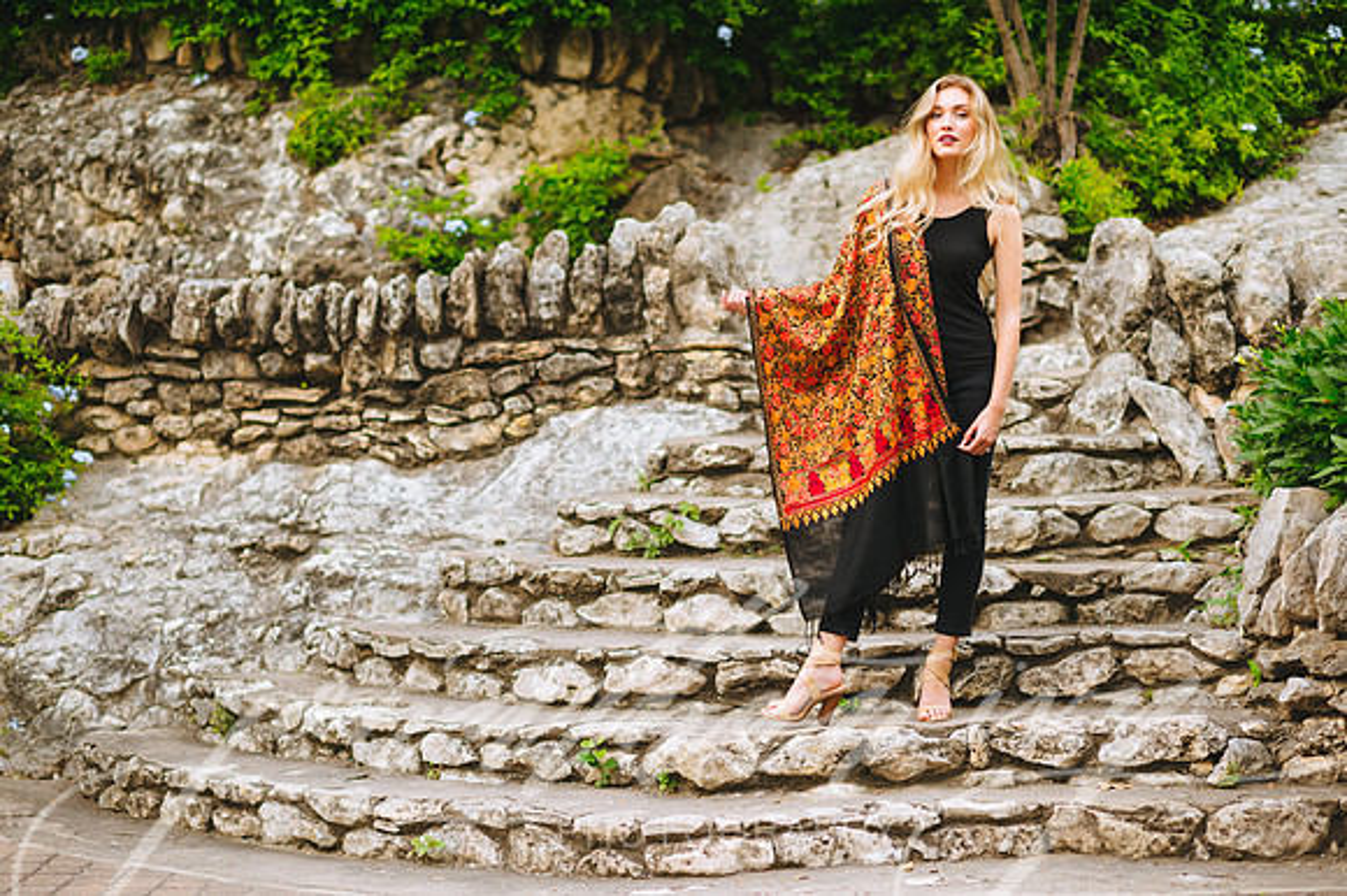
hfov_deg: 23.9
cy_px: 448
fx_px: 3178
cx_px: 674
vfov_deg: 16.1
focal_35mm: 85
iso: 50
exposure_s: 1/125
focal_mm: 85
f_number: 2
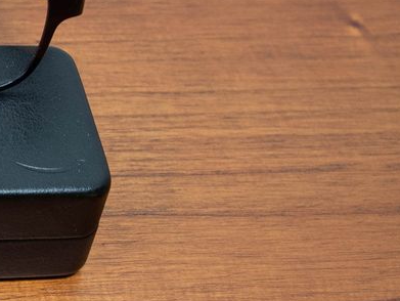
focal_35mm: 87
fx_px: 1006
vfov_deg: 17.0
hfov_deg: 19.9
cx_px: -175
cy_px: 99
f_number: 2.8
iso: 250
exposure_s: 1/60
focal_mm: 12
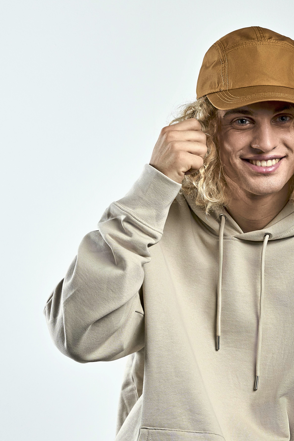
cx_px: 254
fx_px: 1629
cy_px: 228
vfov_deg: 15.4
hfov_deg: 10.3
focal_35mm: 133
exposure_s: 1/160
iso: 320
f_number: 9
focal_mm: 50
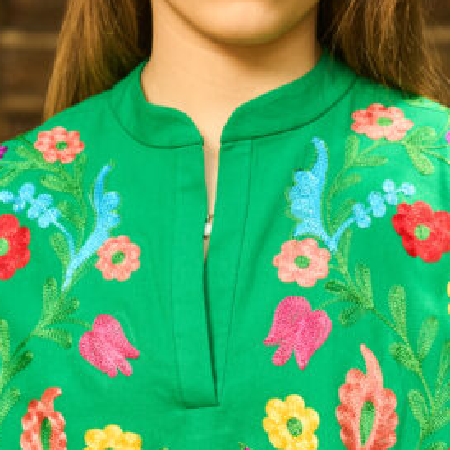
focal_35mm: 140
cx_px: 223
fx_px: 2059
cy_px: 472
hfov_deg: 12.5
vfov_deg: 12.3
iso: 500
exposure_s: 1/160
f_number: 2.8
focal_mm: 70
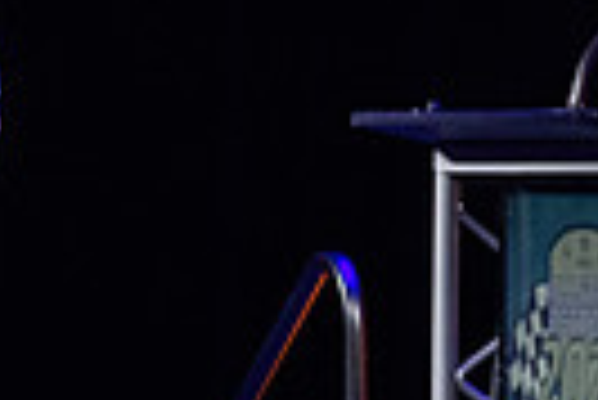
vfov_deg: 1.6
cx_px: 216
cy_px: 115
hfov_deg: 2.4
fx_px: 14484
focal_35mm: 871
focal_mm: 200
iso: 1600
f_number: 3.2
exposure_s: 1/320
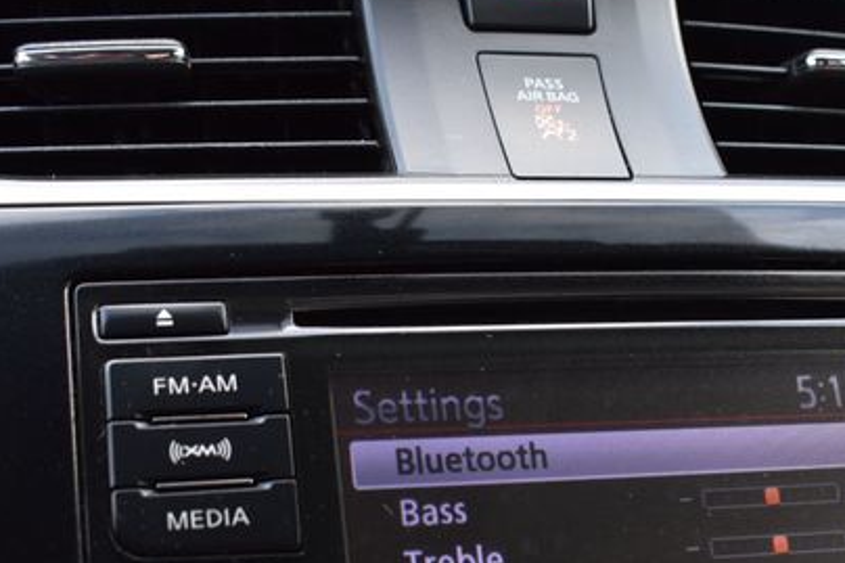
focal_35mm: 76
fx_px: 1783
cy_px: 431
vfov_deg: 17.8
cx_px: 563
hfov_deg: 26.5
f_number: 8
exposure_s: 1/50
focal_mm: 32
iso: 400
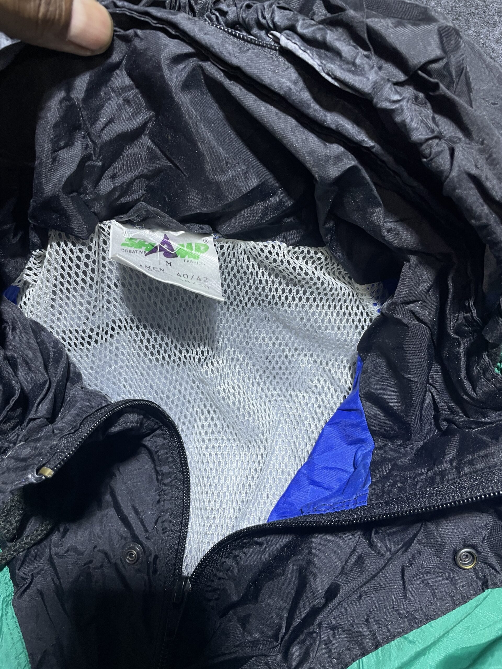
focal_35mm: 26
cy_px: 334
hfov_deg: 53.1
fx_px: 503
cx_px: 251
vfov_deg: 67.3
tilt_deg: -47.6
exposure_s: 1/50
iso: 80
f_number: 1.6
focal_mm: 4.2
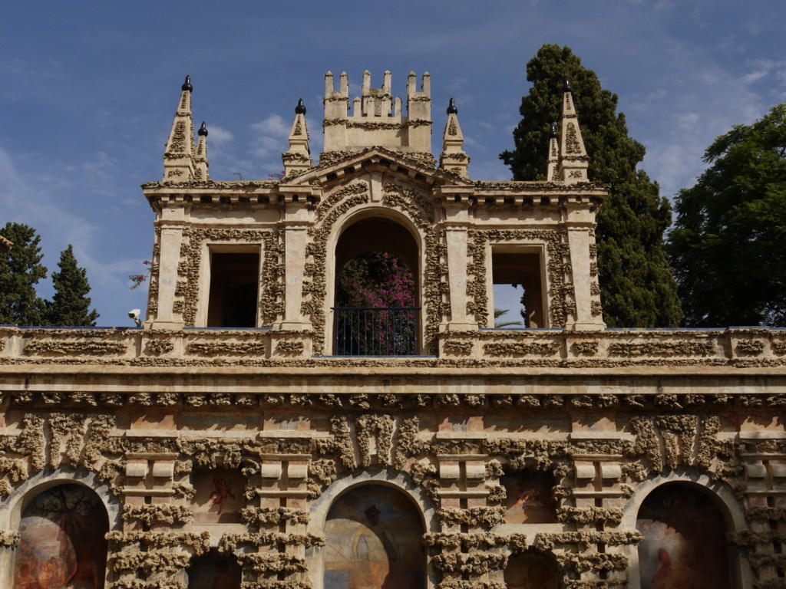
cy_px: 294
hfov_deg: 44.8
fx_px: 954
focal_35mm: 42
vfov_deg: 34.3
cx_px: 393
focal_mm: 21
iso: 100
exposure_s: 1/400
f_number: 10
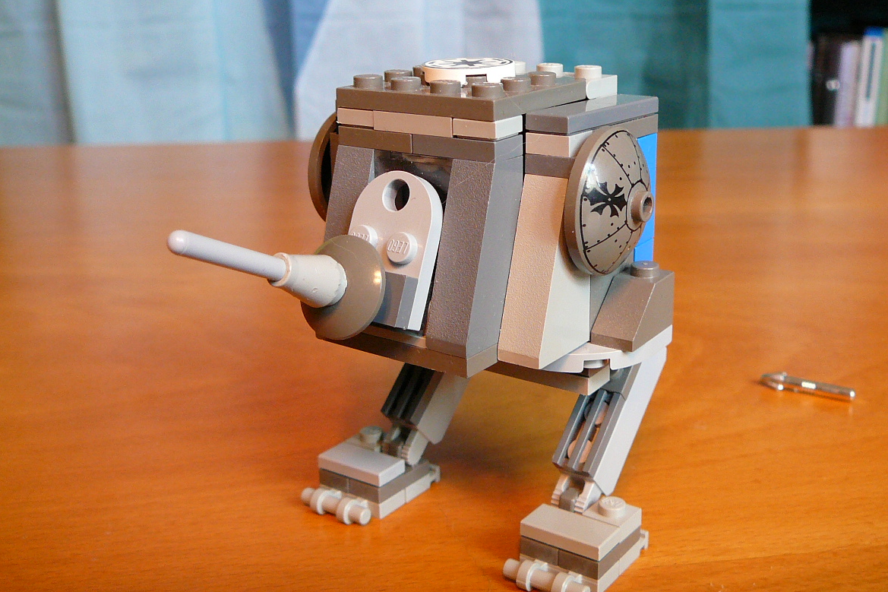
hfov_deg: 47.4
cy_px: 245
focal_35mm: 41
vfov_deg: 32.5
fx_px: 1011
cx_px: 485
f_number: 2.8
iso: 200
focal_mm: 5.2
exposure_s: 1/25
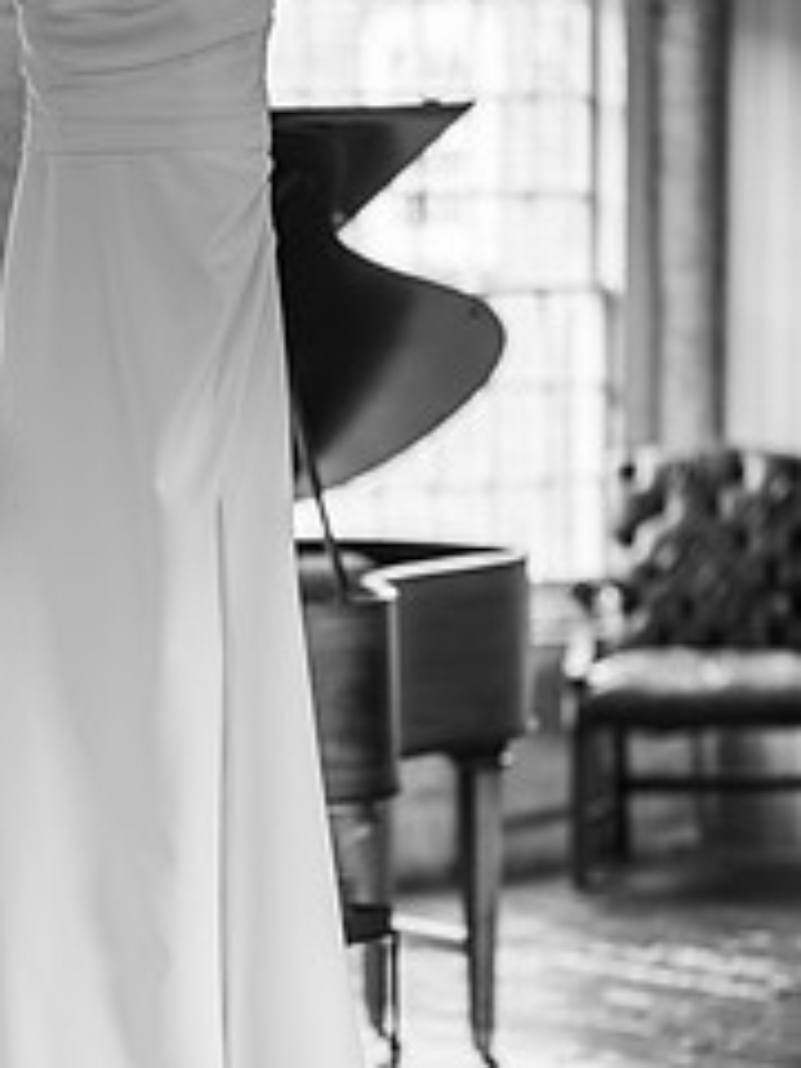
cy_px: 654
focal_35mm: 153
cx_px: 229
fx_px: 4720
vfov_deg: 12.9
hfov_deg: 9.7
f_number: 1.8
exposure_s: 1/320
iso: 100
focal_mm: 85
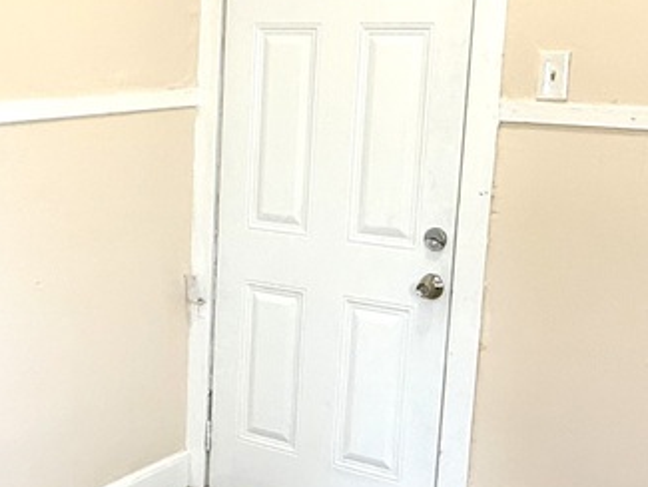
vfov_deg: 23.6
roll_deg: -0.6
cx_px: 94
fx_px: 1161
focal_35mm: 62
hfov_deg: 30.1
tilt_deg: -12.4
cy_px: 285
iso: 125
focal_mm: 2.22
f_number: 2.2
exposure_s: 1/120
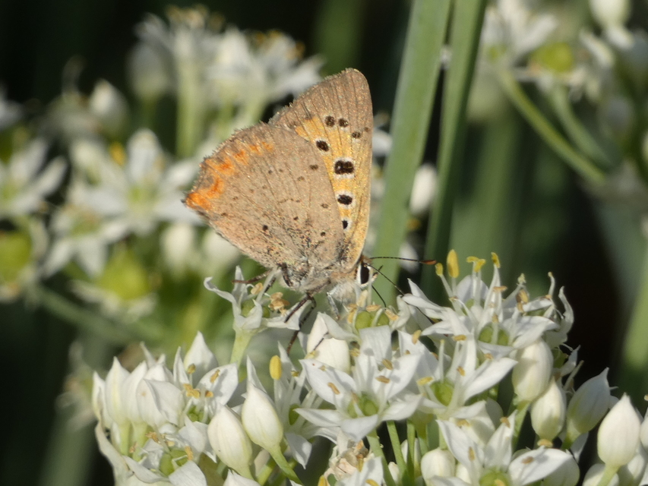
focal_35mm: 469
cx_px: 324
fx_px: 8781
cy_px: 243
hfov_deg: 4.2
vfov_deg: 3.2
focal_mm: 84
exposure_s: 1/200
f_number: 5.6
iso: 80
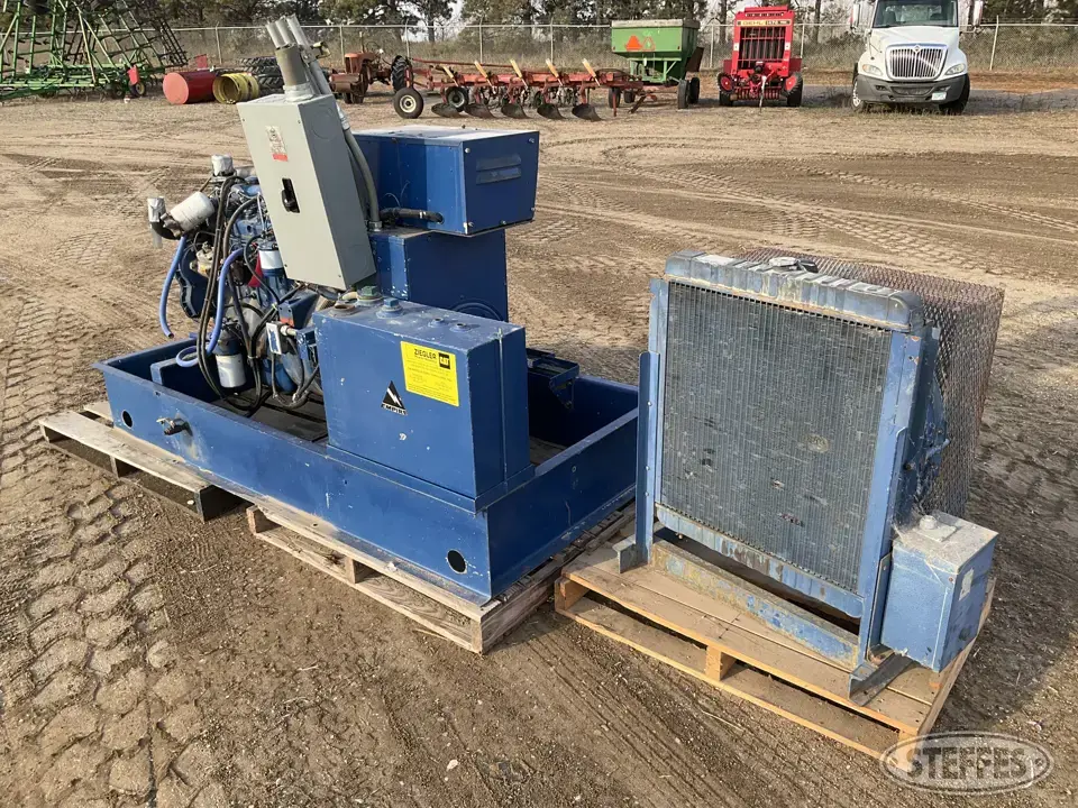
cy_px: 404
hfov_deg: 61.7
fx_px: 903
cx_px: 539
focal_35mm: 29
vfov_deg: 48.2
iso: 25
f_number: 1.8
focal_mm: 3
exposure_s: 1/406
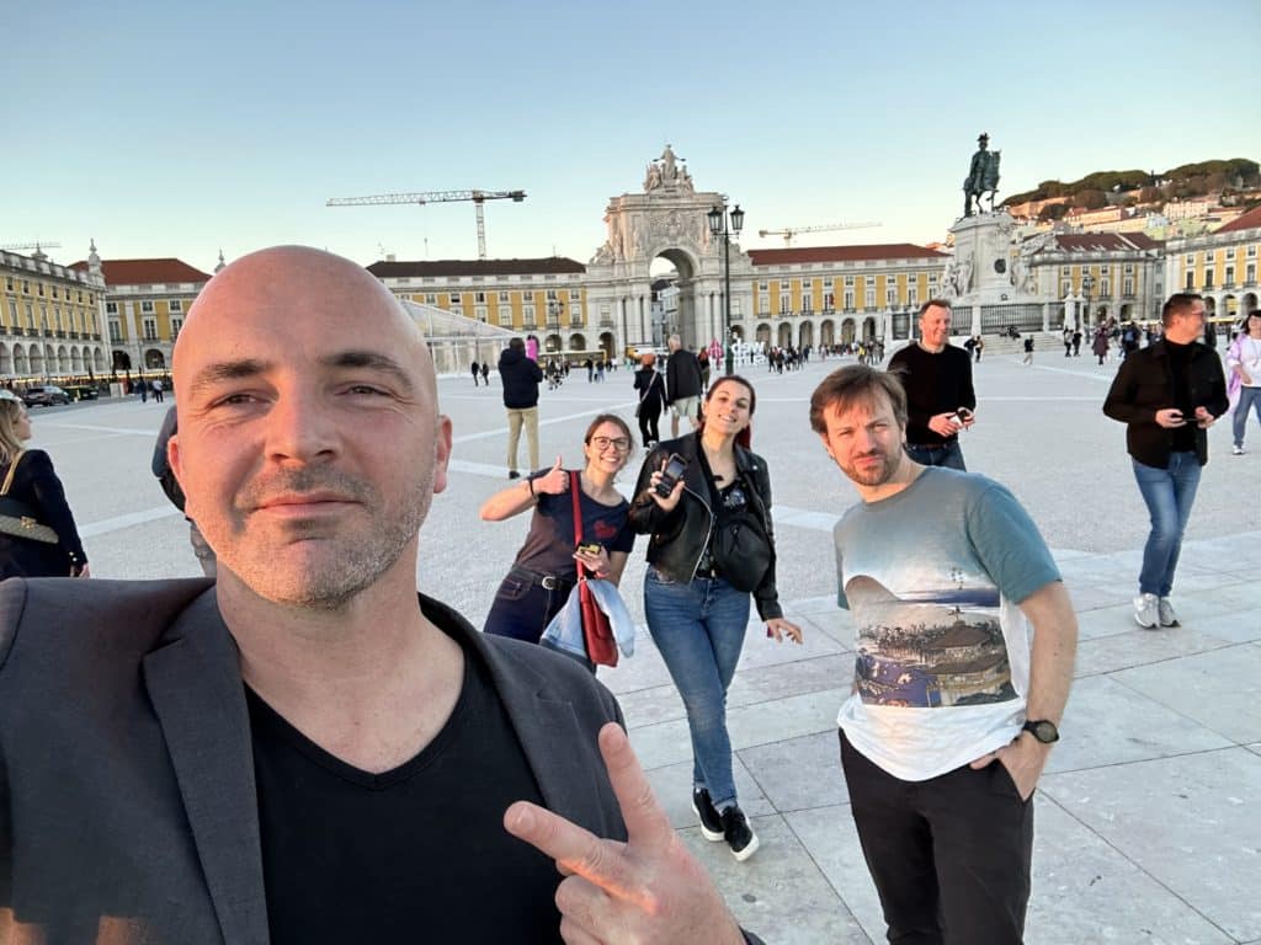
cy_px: 472
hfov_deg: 73.9
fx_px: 838
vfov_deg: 58.9
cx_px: 630
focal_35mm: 23
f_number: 1.9
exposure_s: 1/121
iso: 50
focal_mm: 2.69
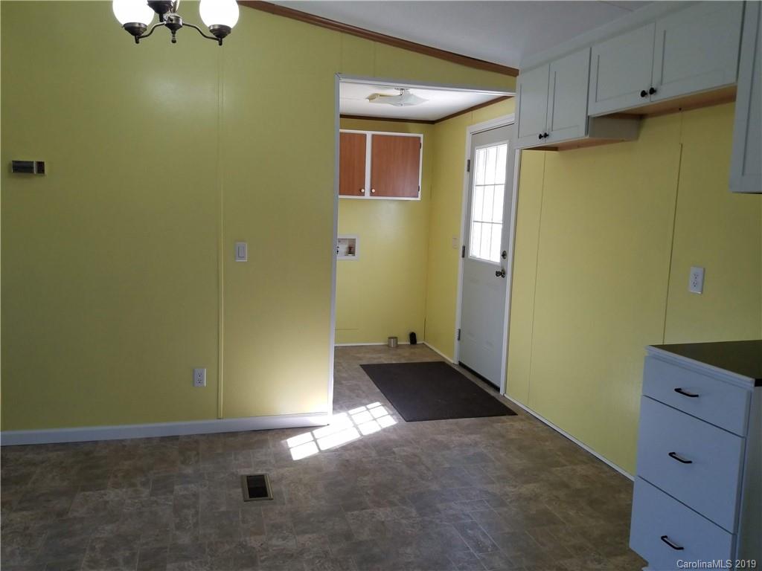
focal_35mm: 26
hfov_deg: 67.3
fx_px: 572
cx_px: 381
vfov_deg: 53.1
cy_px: 286
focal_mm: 4.25
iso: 80
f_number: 1.7
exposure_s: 1/120
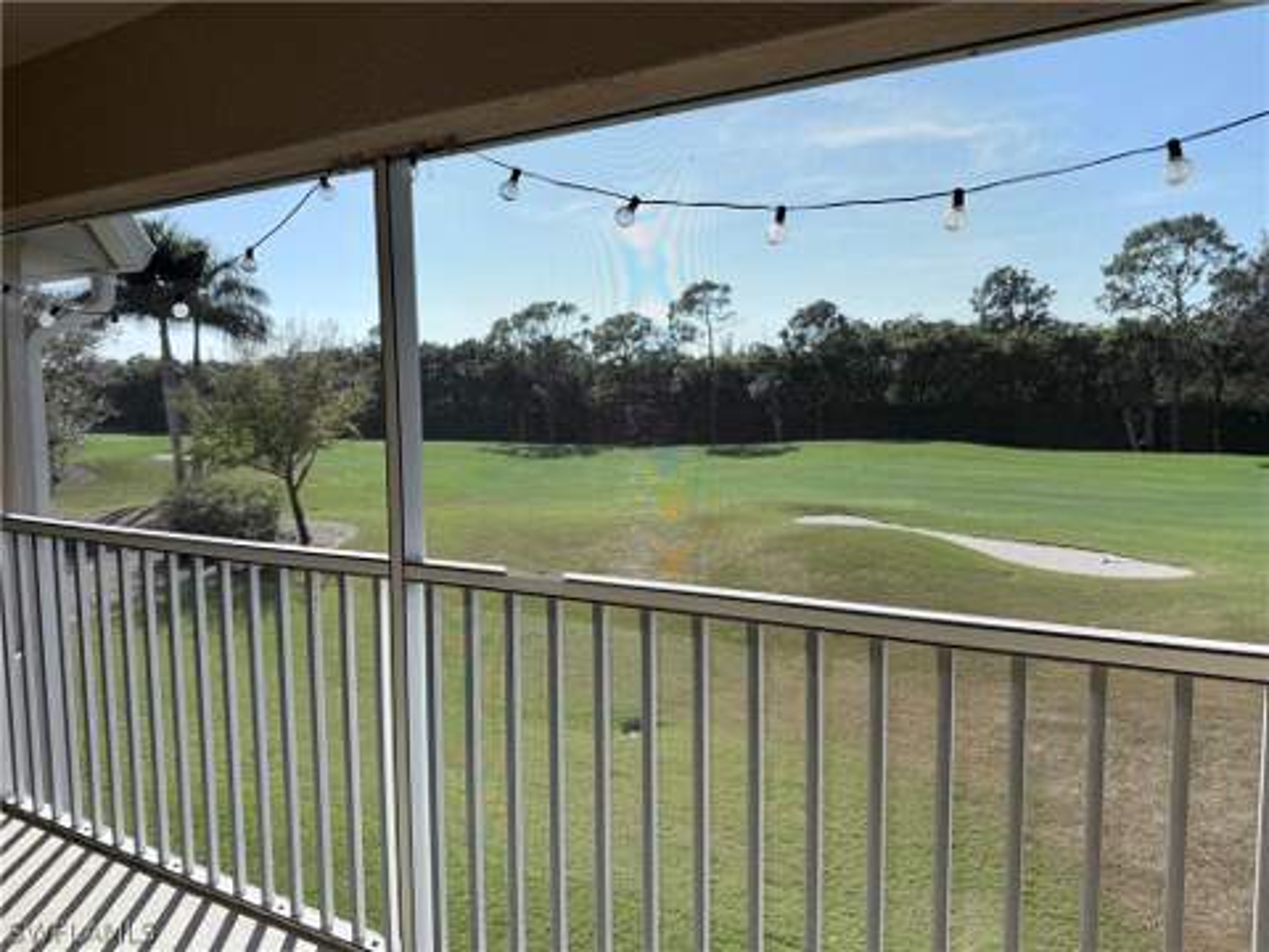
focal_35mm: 24
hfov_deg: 71.6
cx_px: 634
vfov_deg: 56.8
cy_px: 476
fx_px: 880
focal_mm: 6.76
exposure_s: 1/4673
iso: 80
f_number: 1.78
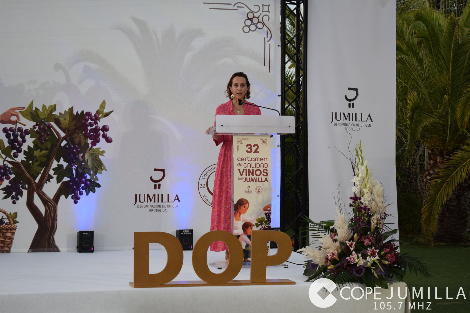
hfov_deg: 24.6
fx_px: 1077
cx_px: 235
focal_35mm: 82
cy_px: 156
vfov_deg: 16.6
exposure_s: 1/500
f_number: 5.6
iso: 1000
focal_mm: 55
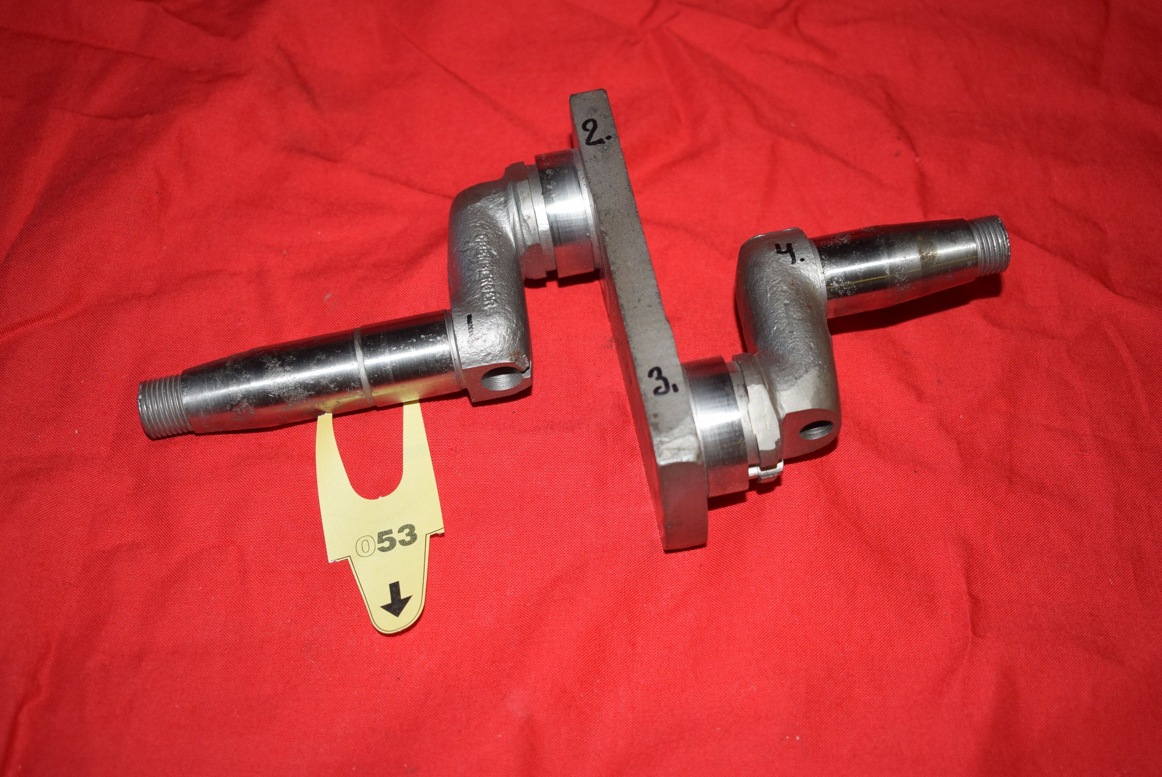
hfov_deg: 44.9
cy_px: 388
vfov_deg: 30.9
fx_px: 1405
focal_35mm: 44
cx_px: 581
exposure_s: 1/200
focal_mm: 29
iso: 400
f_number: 5
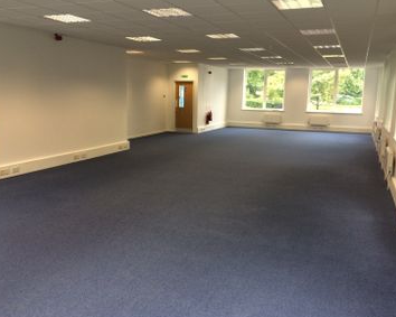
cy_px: 161
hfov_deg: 55.7
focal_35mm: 32
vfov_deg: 45.8
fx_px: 375
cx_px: 196
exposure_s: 1/33
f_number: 2.2
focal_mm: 4.15
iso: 40
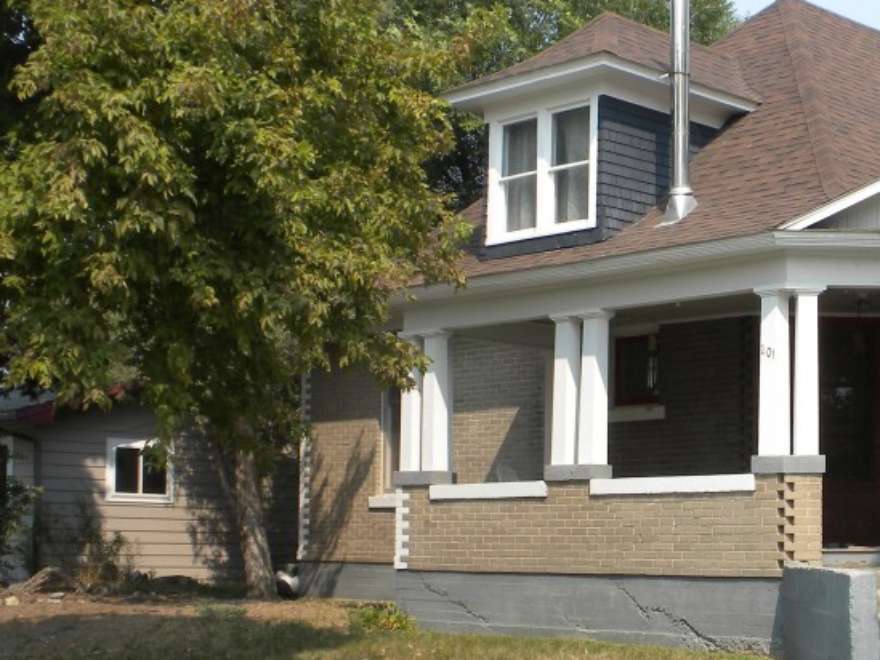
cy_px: 444
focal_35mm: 69
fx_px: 1754
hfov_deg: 27.7
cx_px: 689
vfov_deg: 21.2
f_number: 10
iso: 64
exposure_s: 1/74.7
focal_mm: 6.6
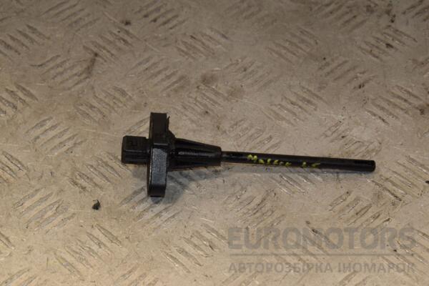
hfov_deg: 19.5
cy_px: 143
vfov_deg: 13.0
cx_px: 214
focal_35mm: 105
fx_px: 1251
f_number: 9
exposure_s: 1/200
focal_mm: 70
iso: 800
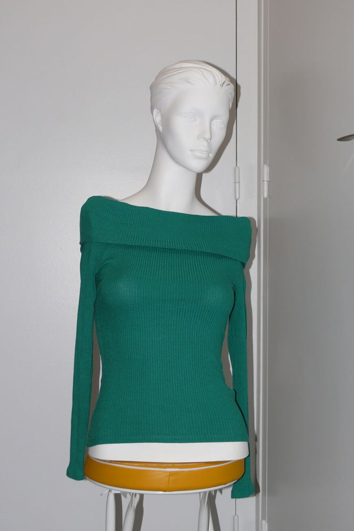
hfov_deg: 18.7
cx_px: 170
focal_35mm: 73
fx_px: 1077
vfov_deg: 27.7
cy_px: 266
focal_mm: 11.8
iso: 100
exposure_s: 1/30
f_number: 3.2
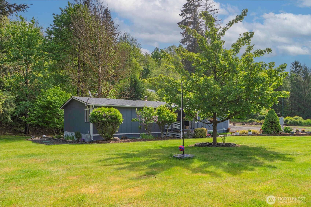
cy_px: 104
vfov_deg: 47.9
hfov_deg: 67.4
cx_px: 156
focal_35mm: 27
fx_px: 233
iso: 250
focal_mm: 18
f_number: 9
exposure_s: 1/250
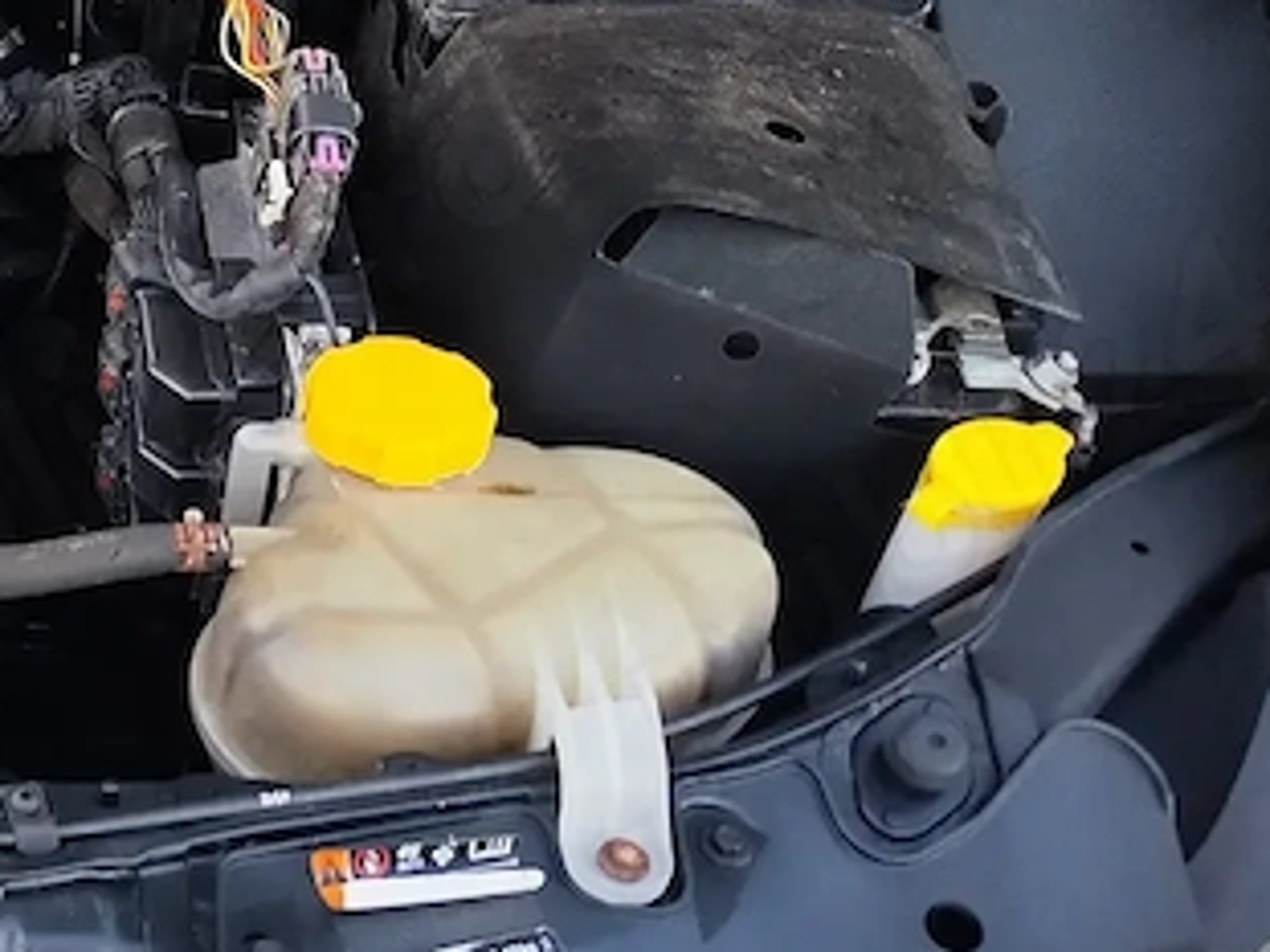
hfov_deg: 23.4
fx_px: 2714
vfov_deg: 19.9
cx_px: -372
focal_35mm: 74
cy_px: 503
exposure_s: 1/96.2
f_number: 1.69
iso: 344
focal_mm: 7.01
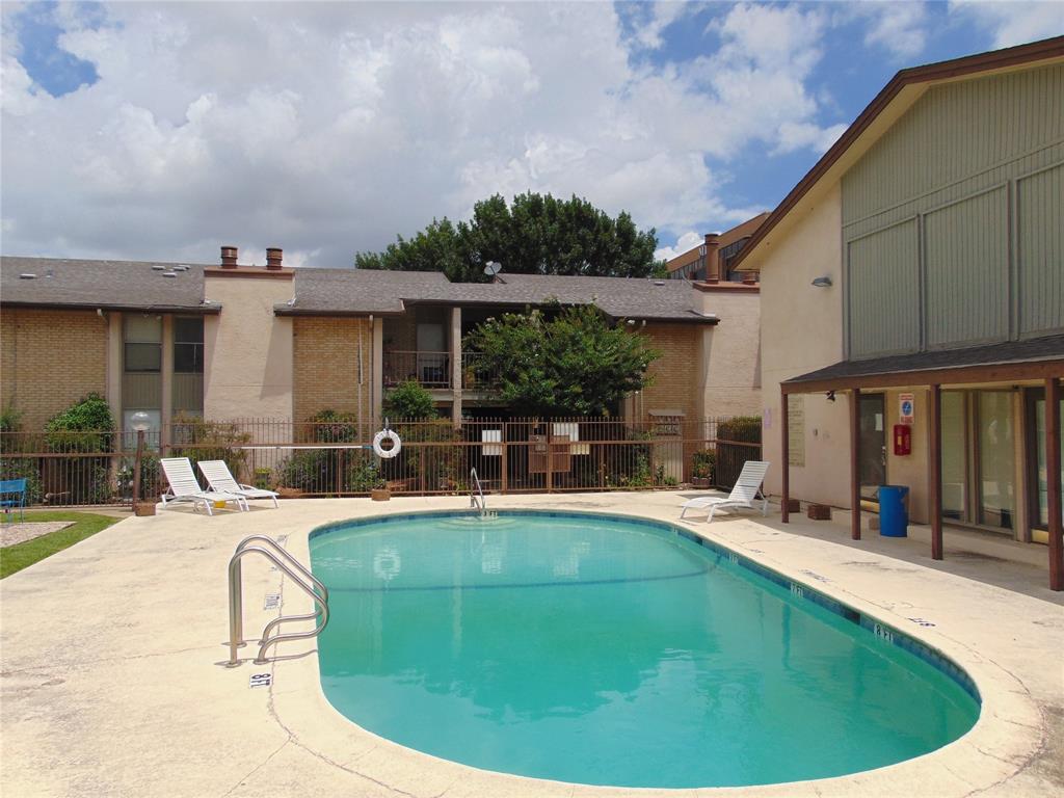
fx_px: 768
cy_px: 399
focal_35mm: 25
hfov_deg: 69.4
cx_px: 532
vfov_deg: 54.9
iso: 80
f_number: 7.7
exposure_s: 1/500
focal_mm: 4.5
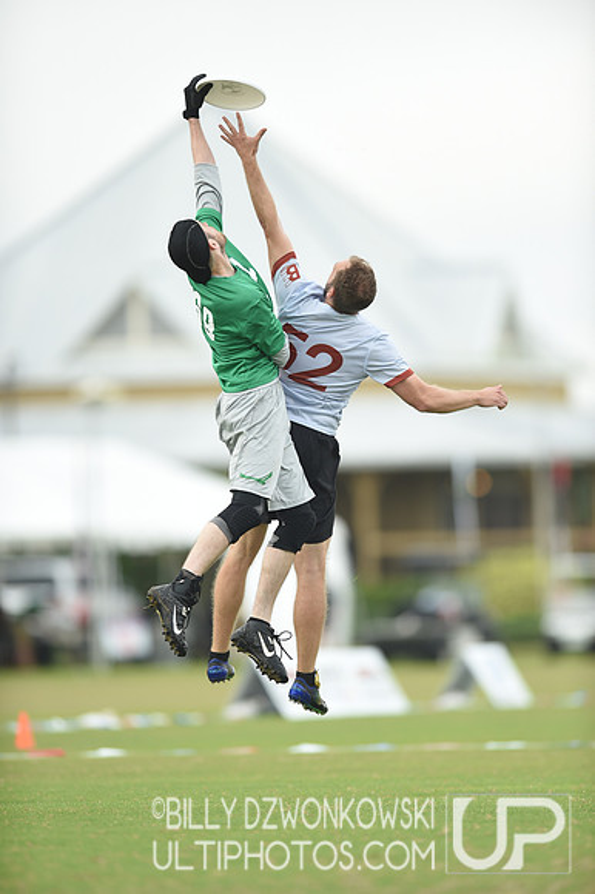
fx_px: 9928
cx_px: 298
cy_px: 447
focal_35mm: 400
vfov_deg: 5.2
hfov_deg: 3.4
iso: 200
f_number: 2.8
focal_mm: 400
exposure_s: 1/800
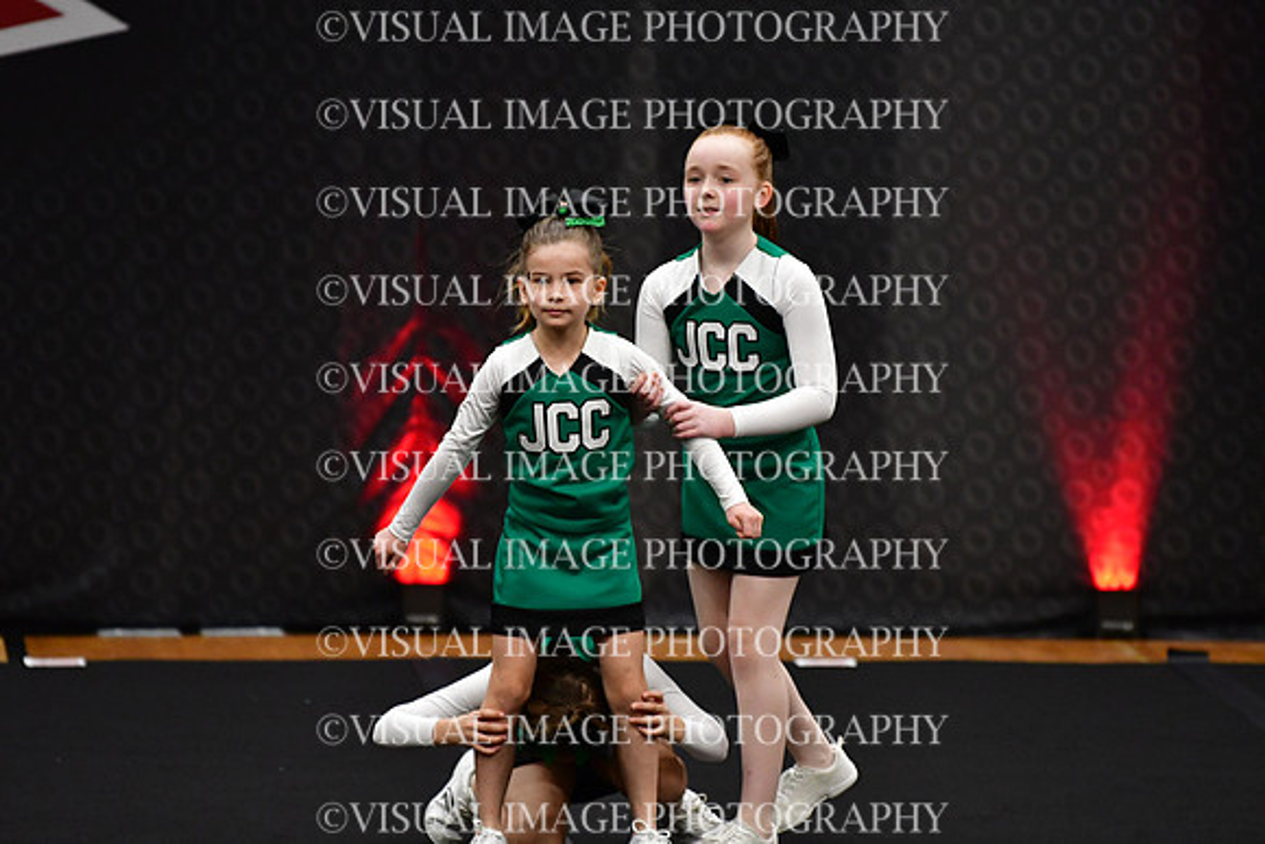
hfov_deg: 6.9
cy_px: 422
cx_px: 632
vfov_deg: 4.6
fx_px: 10544
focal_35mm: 300
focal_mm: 200
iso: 4000
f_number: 2.8
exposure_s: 1/800
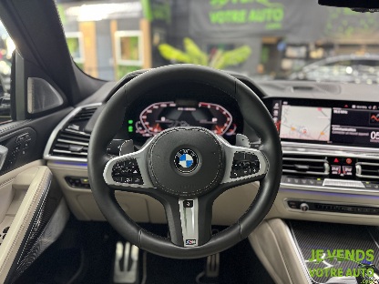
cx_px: 190
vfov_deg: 56.8
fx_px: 263
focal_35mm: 24
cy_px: 142
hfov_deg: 71.6
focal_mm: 6.76
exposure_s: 1/53
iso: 500
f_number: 1.78
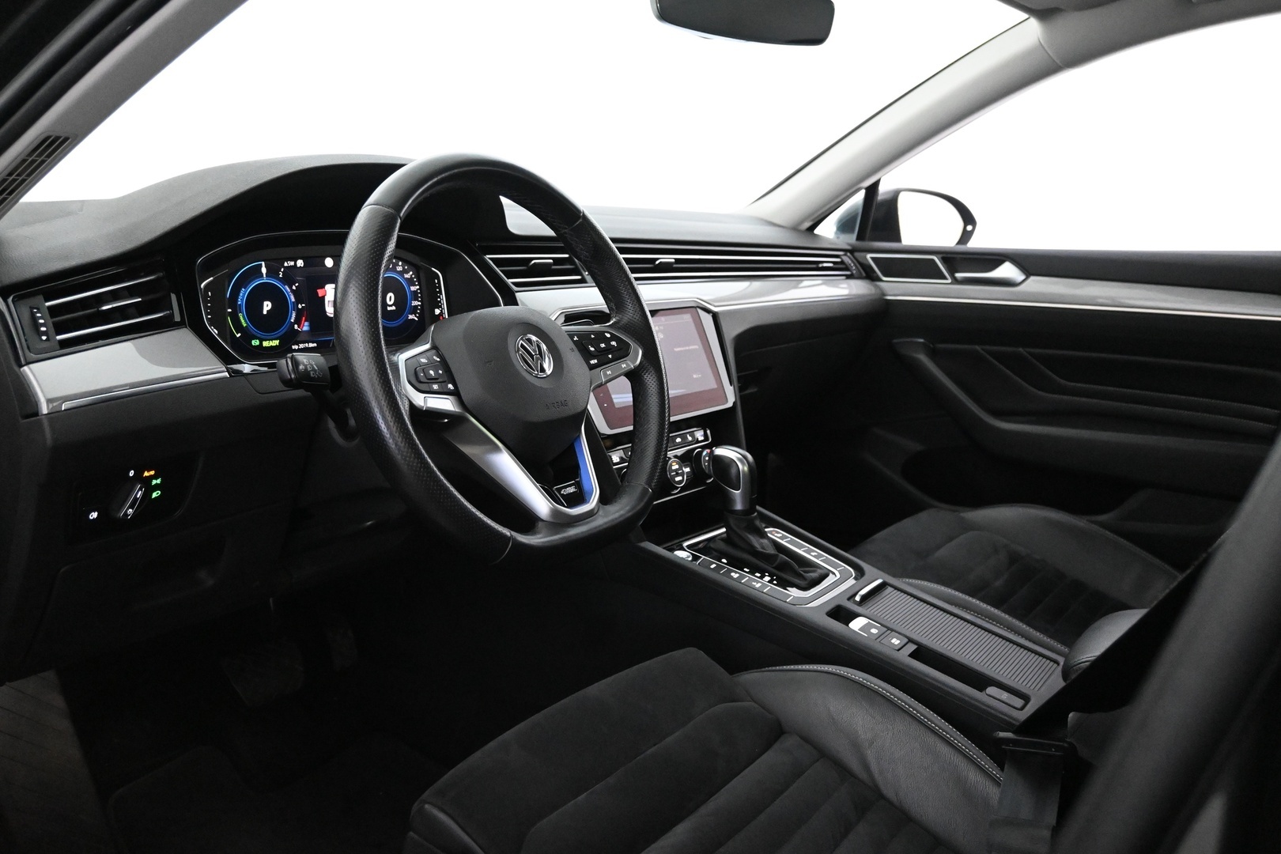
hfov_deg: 61.9
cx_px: 640
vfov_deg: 43.6
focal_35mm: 30
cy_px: 427
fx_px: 1067
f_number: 3.8
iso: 6400
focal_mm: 20
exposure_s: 1/50
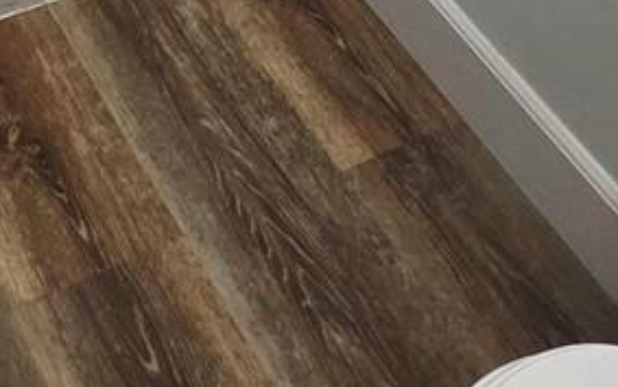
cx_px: -39
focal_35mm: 78
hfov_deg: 24.9
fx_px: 1314
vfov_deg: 12.6
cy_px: -571
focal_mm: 2.2
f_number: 1.9
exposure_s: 1/101
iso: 250
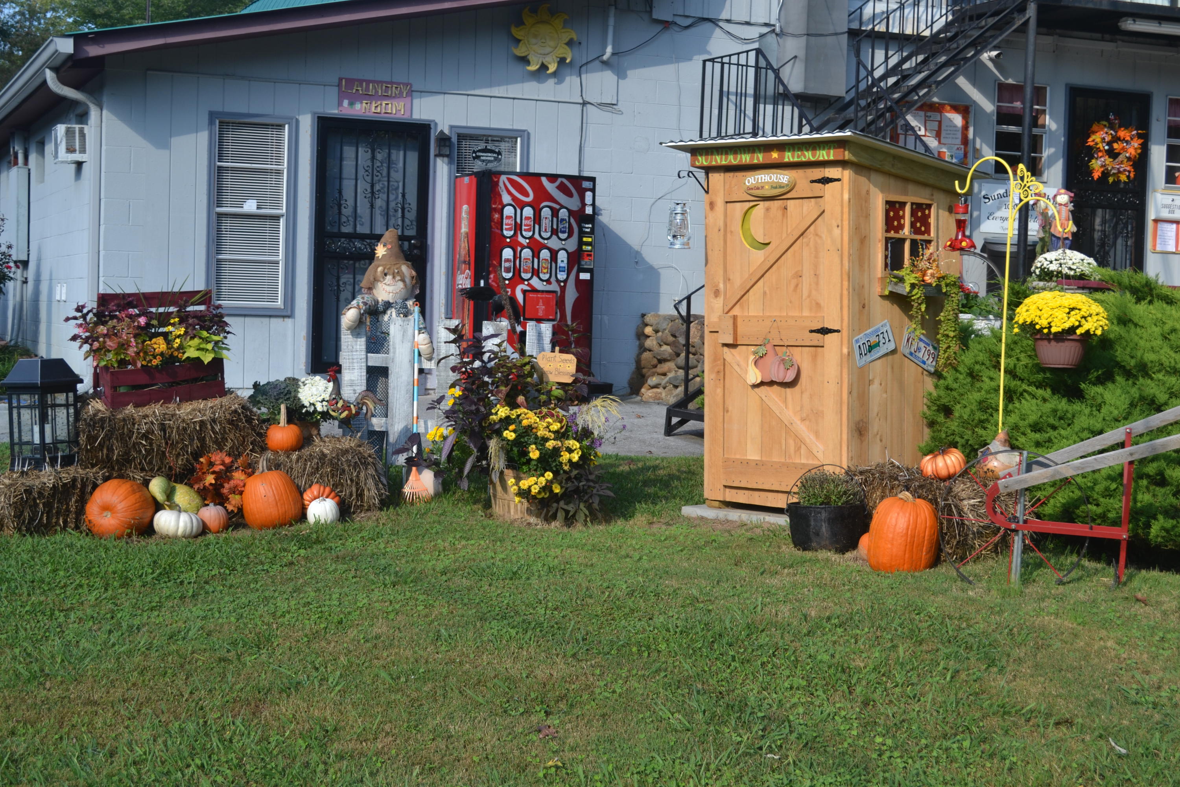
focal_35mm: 54
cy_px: 394
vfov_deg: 25.1
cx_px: 590
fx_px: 1770
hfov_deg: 36.9
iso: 100
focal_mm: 36
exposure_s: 1/200
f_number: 7.1
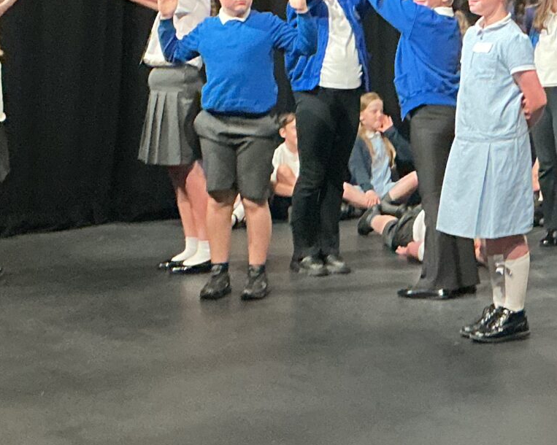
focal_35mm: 95
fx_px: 1566
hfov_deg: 19.9
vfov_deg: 16.1
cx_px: 477
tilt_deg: -2.2
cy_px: 87
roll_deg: +0.7
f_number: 1.8
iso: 200
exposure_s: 1/50
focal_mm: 3
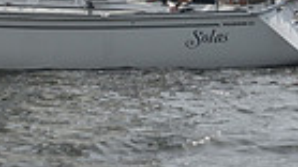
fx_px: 2424
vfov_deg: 3.8
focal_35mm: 307
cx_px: 10
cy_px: -403
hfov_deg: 7.0
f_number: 11
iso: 320
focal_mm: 70
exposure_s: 1/1250
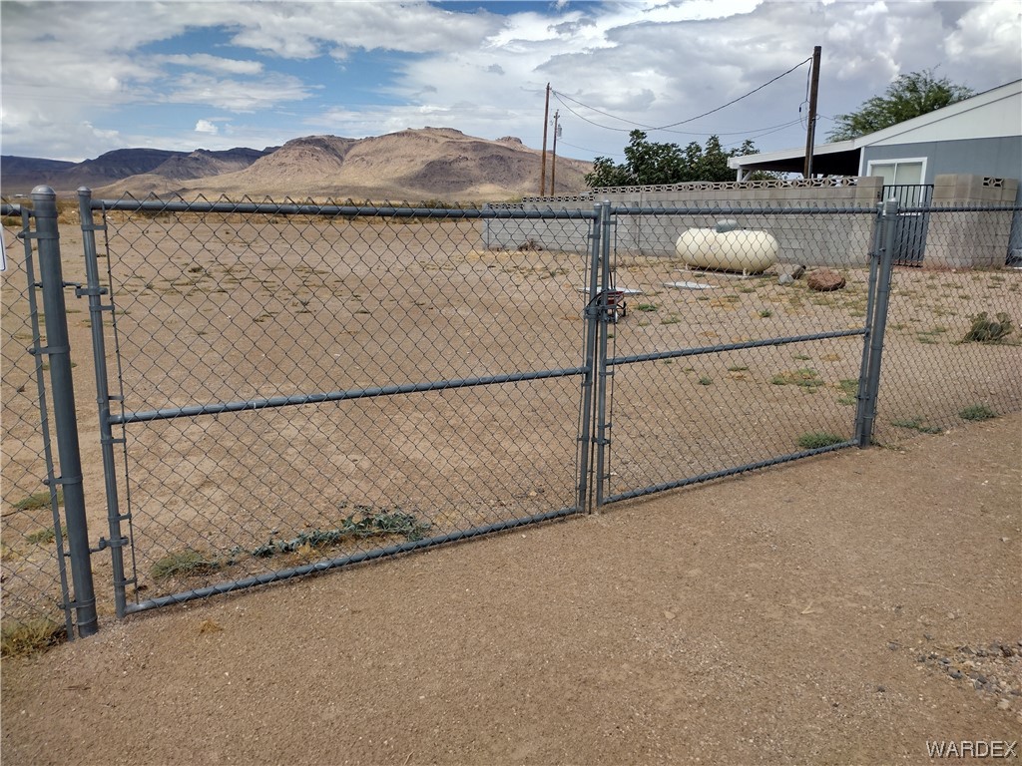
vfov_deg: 51.4
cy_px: 383
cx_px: 511
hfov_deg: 65.3
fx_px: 797
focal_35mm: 27
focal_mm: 4.71
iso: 100
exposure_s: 1/2889
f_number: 1.7
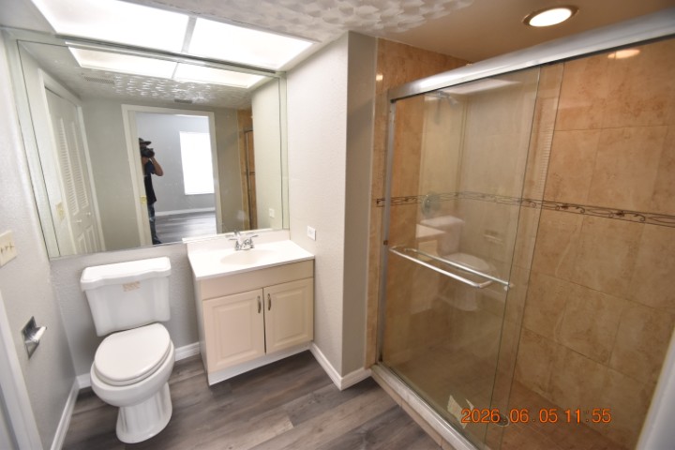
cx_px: 338
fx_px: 281
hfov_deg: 100.4
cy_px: 225
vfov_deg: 77.3
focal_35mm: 15
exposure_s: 1/60
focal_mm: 10
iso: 800
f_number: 3.5
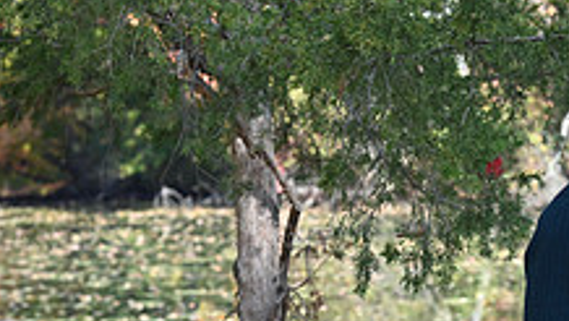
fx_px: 3578
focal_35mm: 237
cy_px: 257
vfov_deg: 5.1
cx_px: 606
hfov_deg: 9.0
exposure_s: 1/160
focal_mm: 85
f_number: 7.1
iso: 320
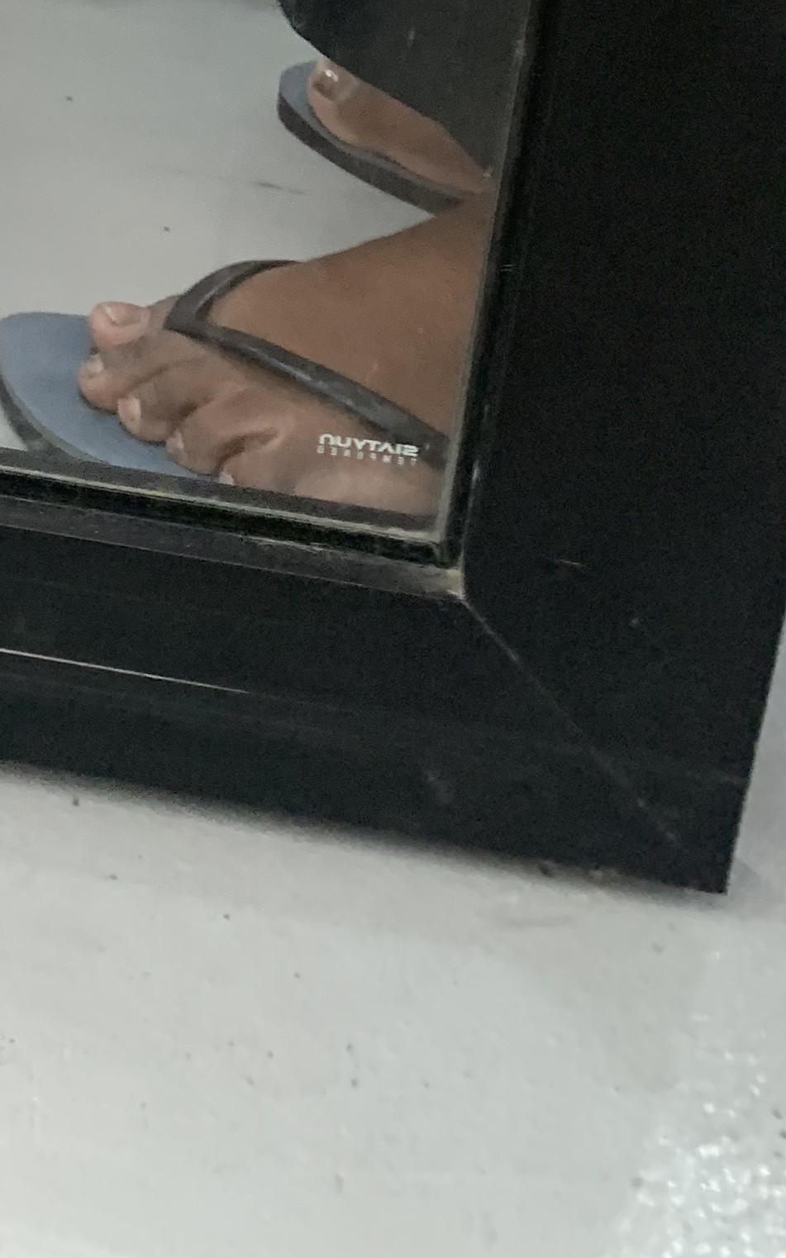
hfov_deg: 16.3
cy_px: -374
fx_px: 2502
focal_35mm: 73
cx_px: -397
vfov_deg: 24.6
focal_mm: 4.25
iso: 125
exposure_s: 1/60
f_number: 1.8
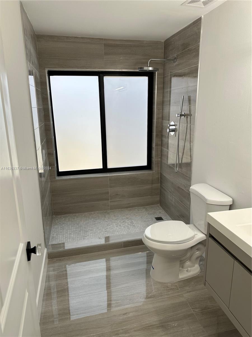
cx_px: 126
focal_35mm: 24
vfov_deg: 71.6
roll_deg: +0.5
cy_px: 168
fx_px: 233
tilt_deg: -13.3
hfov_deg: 56.8
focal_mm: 6.86
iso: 64
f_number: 1.78
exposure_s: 1/153
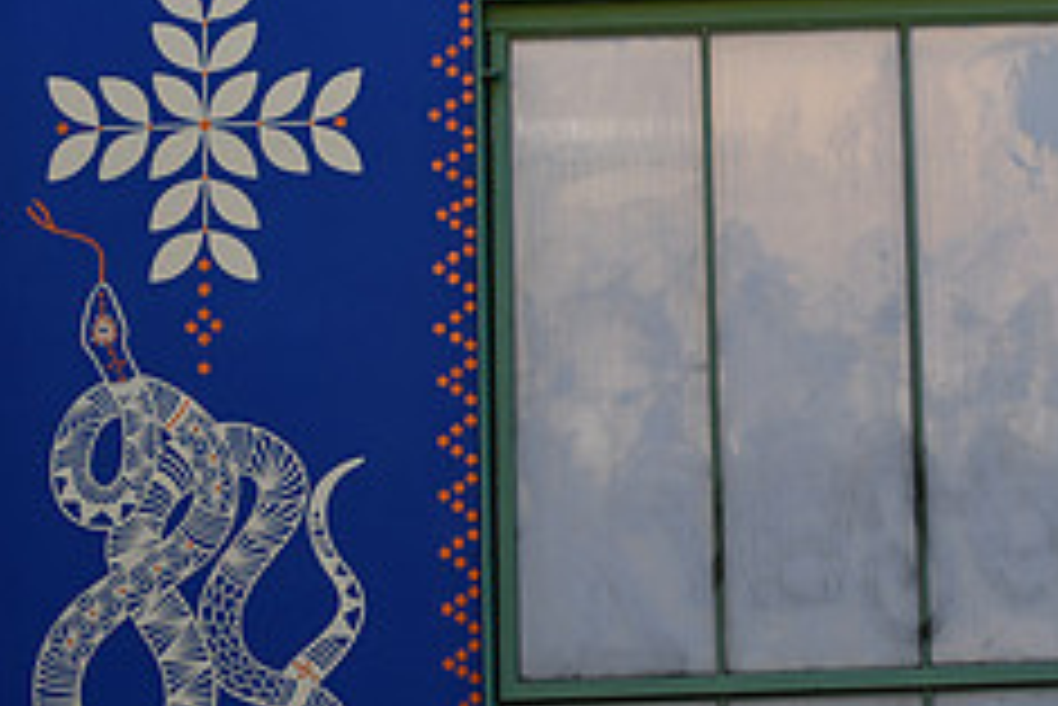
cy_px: 173
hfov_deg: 22.2
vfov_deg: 15.3
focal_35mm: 89
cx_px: 977
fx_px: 2617
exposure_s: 1/250
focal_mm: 24
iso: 180
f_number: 8
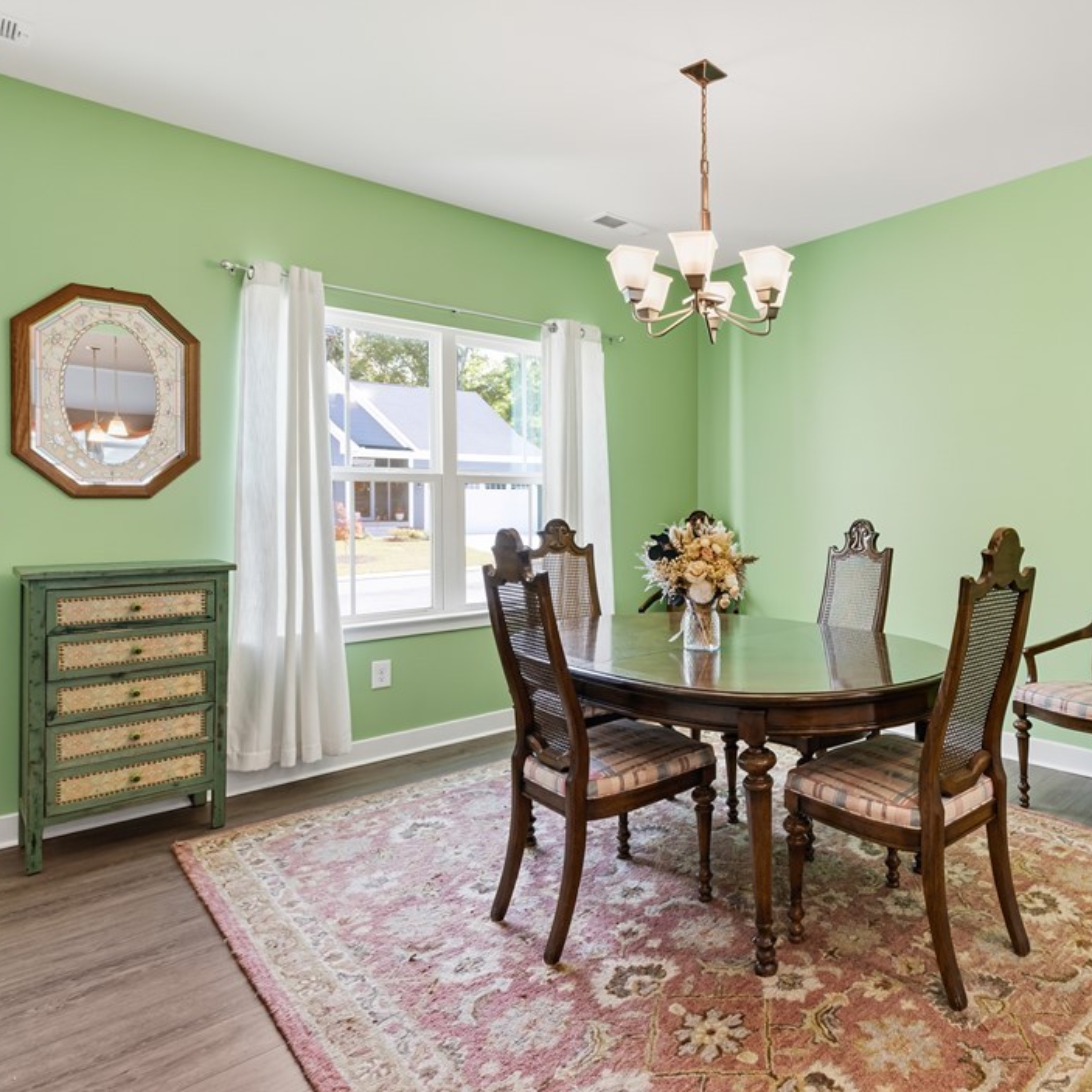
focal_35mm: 21
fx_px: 749
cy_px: 535
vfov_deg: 72.1
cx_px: 799
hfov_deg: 68.2
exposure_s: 1/10
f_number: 9
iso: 1600
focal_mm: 16
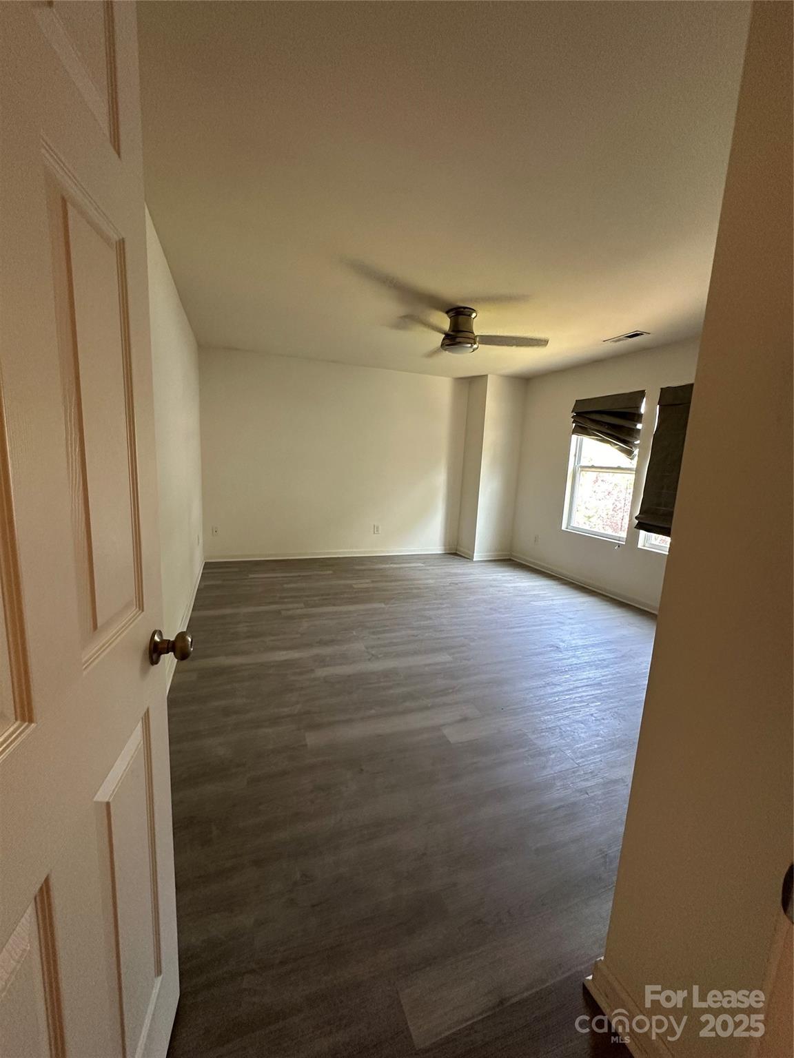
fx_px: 428
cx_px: 397
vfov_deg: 102.1
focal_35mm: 14
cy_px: 529
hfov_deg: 85.7
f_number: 2.2
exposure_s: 1/60
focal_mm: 2.22
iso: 250
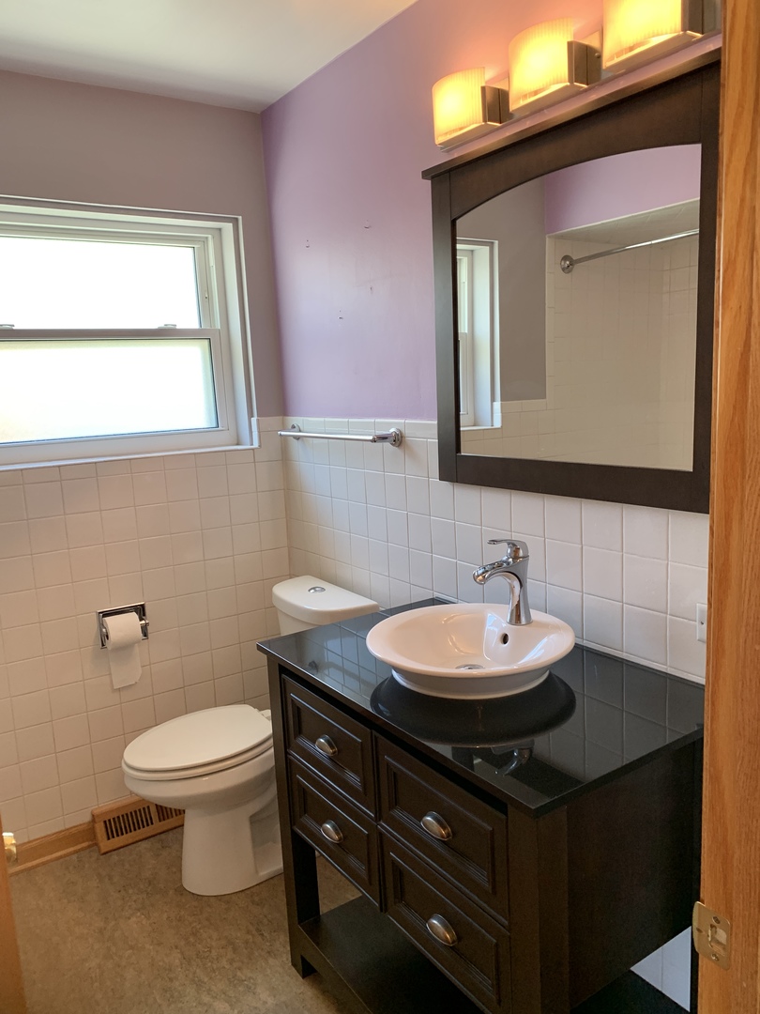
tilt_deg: -8.1
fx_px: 761
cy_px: 507
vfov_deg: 67.3
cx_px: 380
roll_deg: +3.0
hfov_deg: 53.1
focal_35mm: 26
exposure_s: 1/60
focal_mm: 4.25
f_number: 1.8
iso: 80
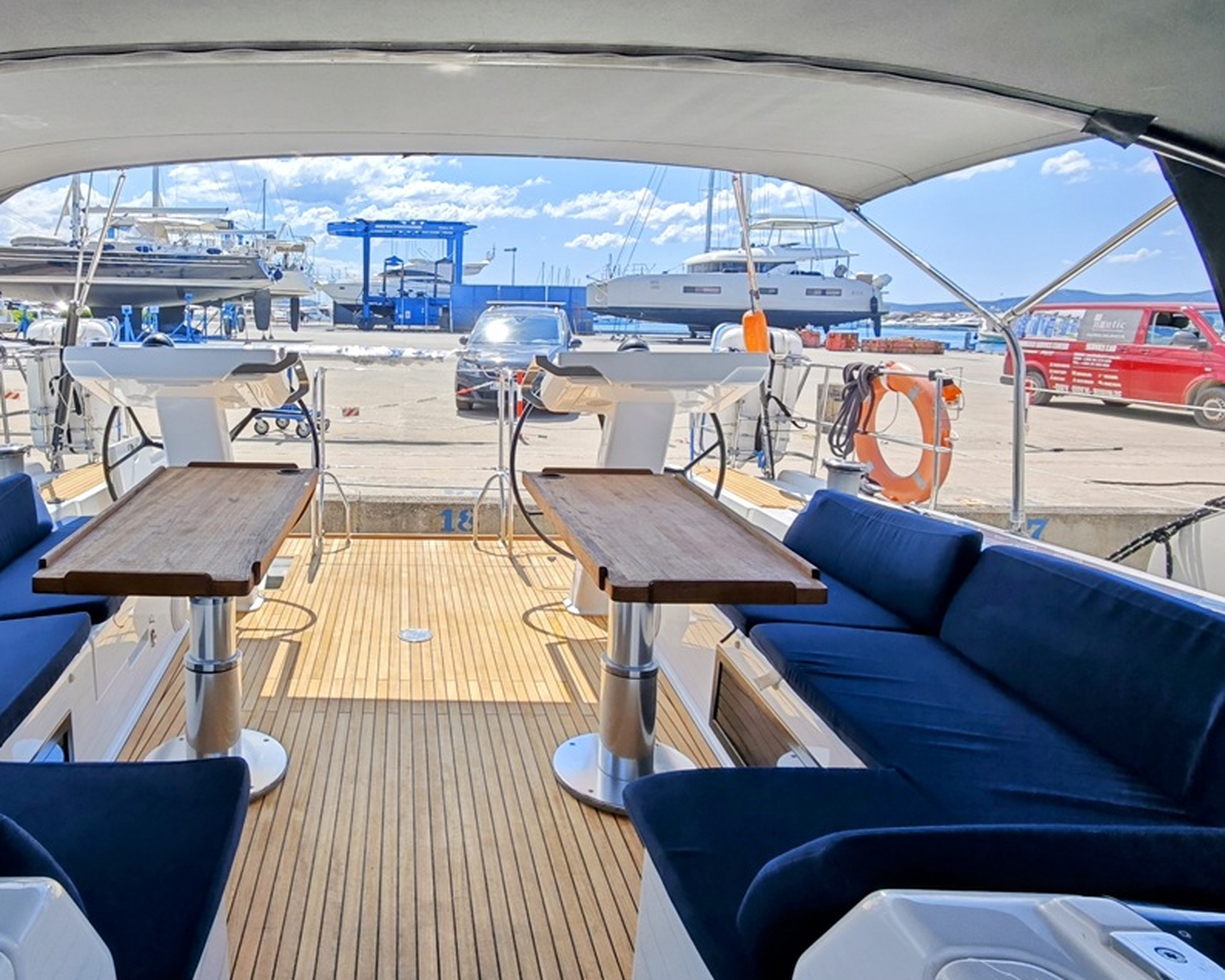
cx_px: 401
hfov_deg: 72.6
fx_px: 798
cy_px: 394
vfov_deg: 62.6
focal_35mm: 22
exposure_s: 1/720
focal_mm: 2.16
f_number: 2.2
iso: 50
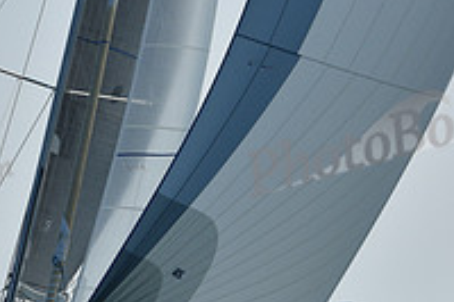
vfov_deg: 2.4
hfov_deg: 3.6
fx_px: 7321
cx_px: 132
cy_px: 287
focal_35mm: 581
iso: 250
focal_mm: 200
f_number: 8
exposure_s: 1/1600
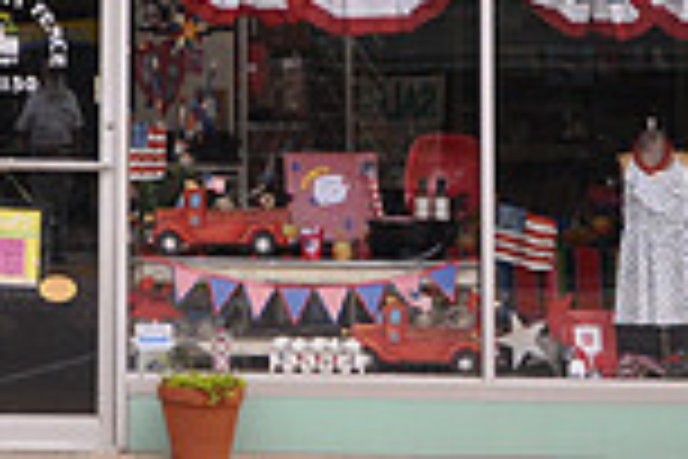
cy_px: -259
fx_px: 3478
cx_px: -9
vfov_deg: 7.4
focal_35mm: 182
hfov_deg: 11.2
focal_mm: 32
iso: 400
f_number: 5
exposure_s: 1/100
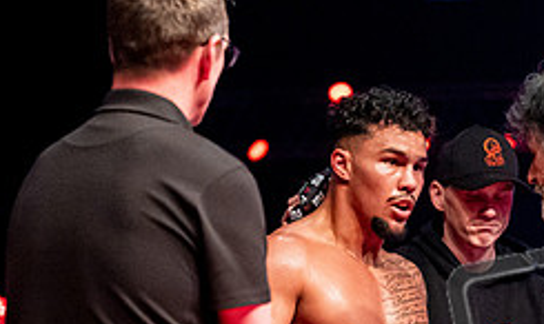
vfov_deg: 6.0
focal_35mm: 208
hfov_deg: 10.2
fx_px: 3044
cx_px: 482
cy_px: 523
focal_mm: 65
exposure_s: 1/1000
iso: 4000
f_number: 2.8
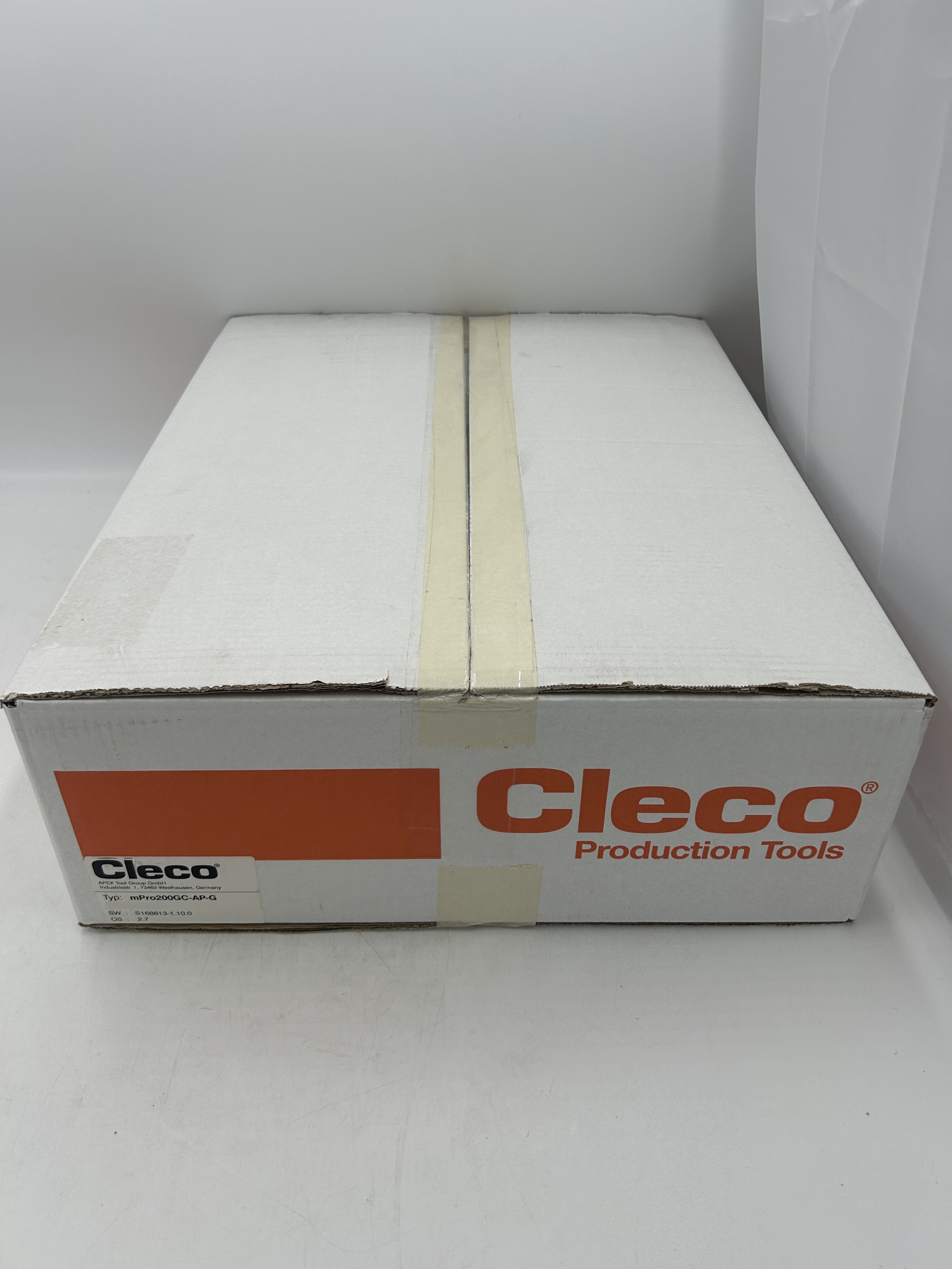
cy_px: 634
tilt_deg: -35.6
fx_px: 953
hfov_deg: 53.1
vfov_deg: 67.3
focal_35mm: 26
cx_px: 476
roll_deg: -0.8
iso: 50
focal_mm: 5.7
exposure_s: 1/887
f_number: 1.5
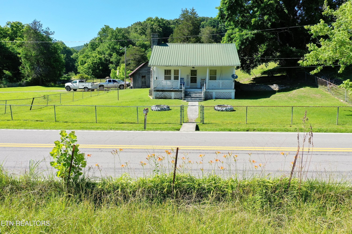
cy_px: 117
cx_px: 176
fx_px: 274
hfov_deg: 65.5
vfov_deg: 46.4
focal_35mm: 28
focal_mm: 10.26
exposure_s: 1/120
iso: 100
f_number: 4
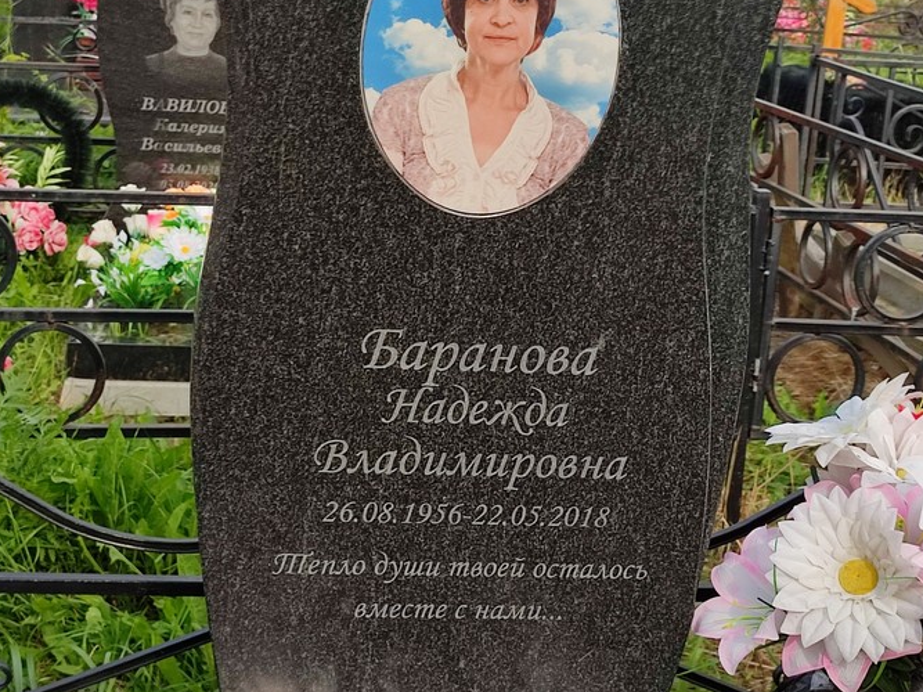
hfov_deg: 59.6
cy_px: 306
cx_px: 383
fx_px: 800
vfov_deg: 46.7
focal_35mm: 30
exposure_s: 1/388
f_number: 1.9
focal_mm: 6.04
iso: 50
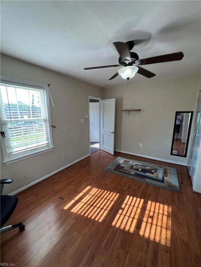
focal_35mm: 13
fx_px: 101
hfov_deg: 89.9
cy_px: 134
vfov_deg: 106.2
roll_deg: -0.7
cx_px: 100
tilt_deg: -11.5
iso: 80
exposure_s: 1/120
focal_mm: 1.57
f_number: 1.8
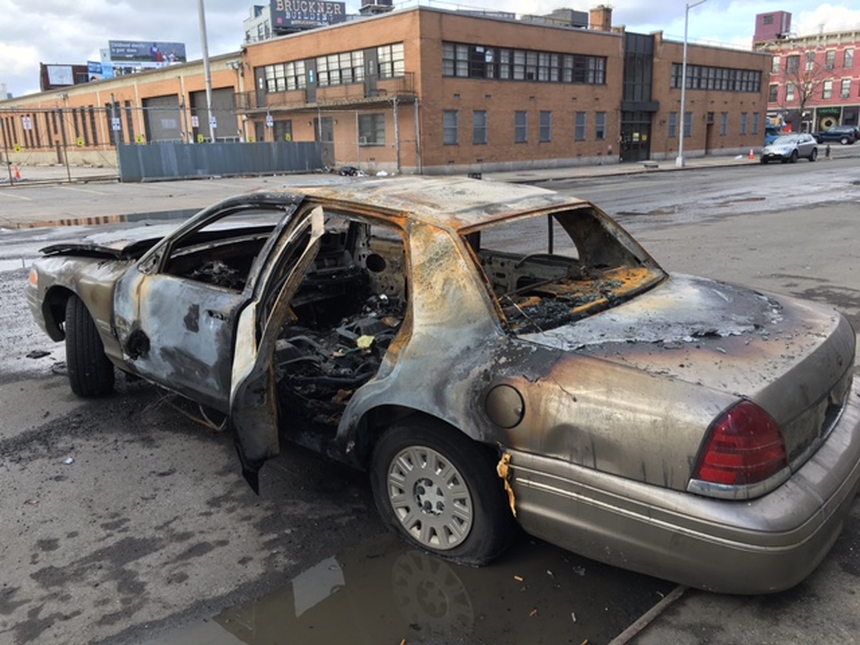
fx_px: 720
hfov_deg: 61.7
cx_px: 430
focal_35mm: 29
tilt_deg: -13.6
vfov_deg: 48.2
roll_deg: +1.0
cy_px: 322
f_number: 2.2
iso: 25
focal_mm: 4.15
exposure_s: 1/222
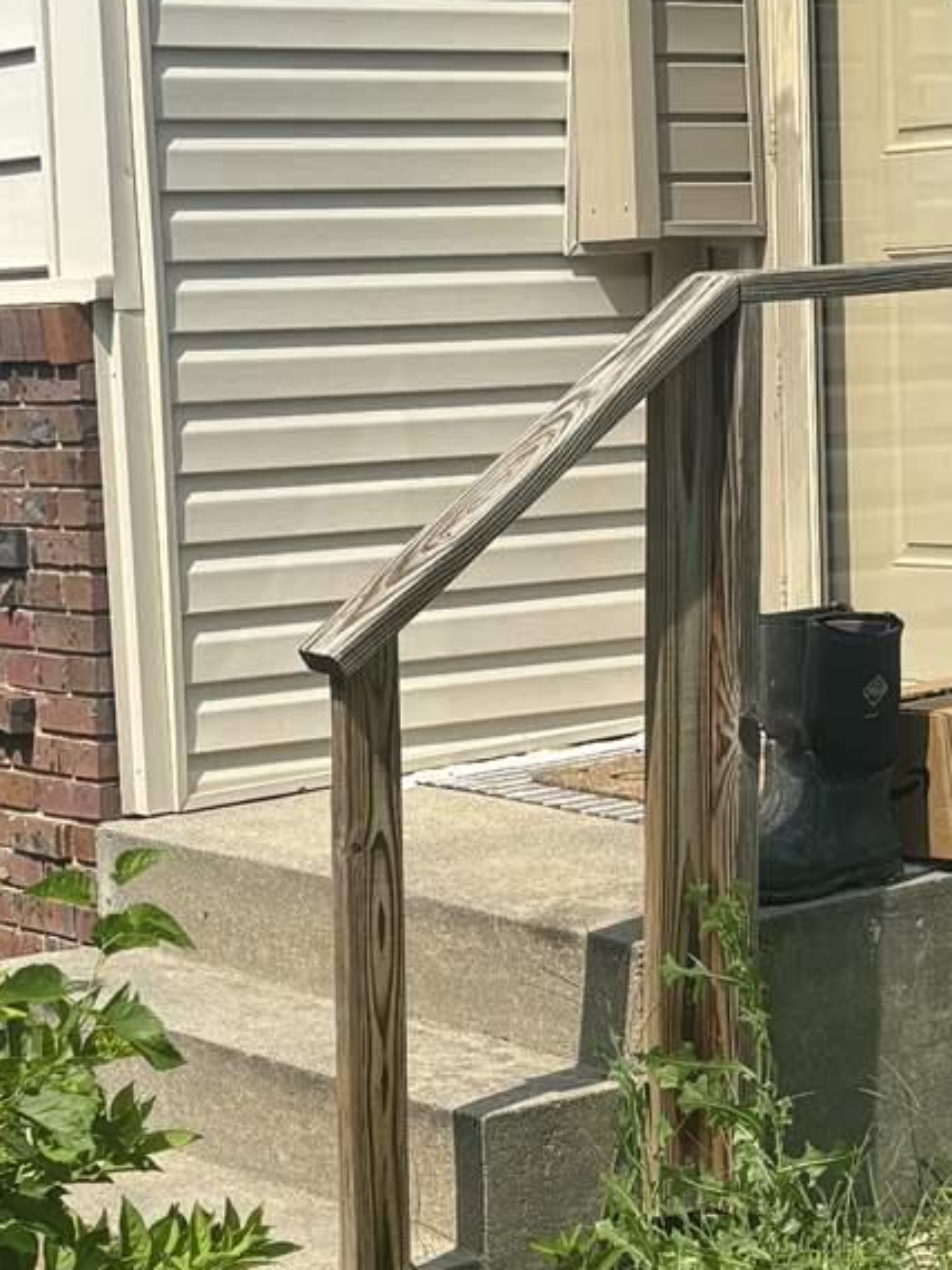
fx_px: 3852
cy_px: 683
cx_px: 507
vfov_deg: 18.7
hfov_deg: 14.1
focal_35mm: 105
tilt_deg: -5.9
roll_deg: +0.7
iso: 50
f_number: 1.6
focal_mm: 5.96
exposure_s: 1/3788
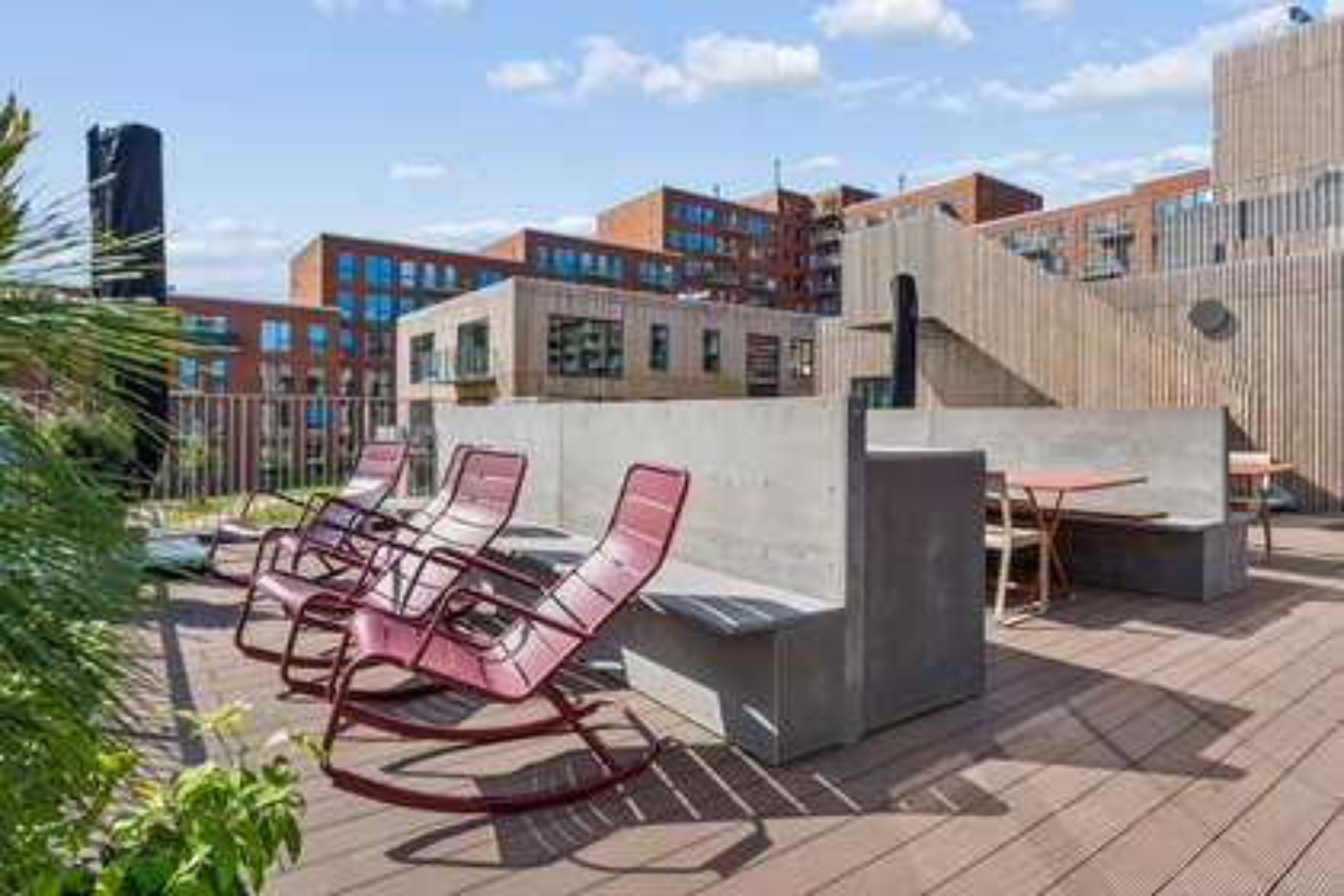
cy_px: 448
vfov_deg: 59.5
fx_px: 784
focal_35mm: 21
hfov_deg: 81.2
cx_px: 672
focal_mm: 14
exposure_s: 1/800
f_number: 8
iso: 200
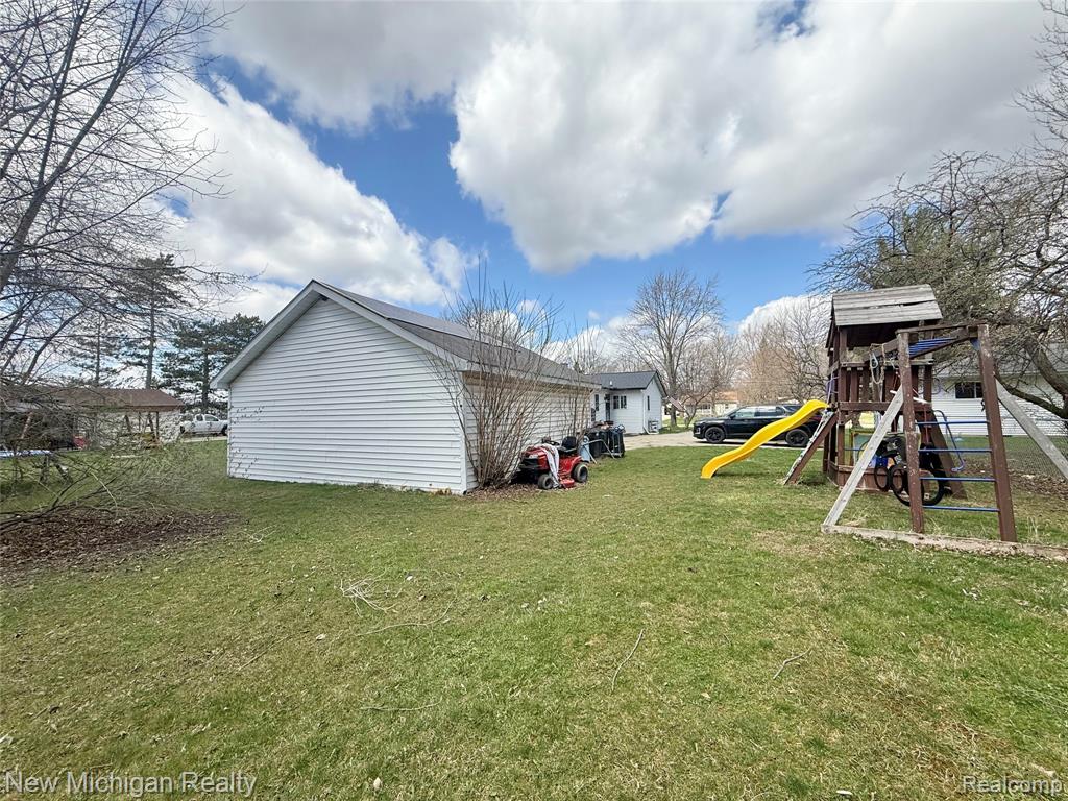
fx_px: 432
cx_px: 534
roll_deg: +0.3
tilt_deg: +1.0
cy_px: 400
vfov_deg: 85.7
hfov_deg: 102.1
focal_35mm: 14
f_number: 2.2
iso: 50
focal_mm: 2.22
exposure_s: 1/1795
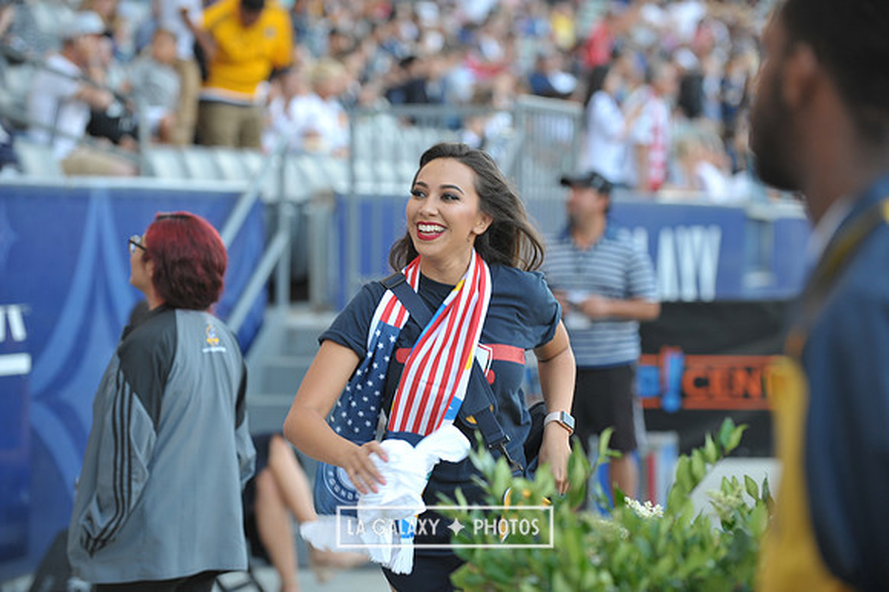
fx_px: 3455
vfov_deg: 9.8
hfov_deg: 14.7
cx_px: 444
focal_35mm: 140
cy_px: 296
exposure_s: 1/160
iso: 400
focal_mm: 140
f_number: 4
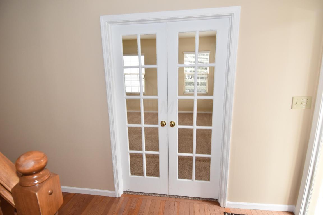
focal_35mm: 18
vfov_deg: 67.4
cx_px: 162
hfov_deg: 90.0
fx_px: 161
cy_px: 108
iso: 800
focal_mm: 12
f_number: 5
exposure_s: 1/100
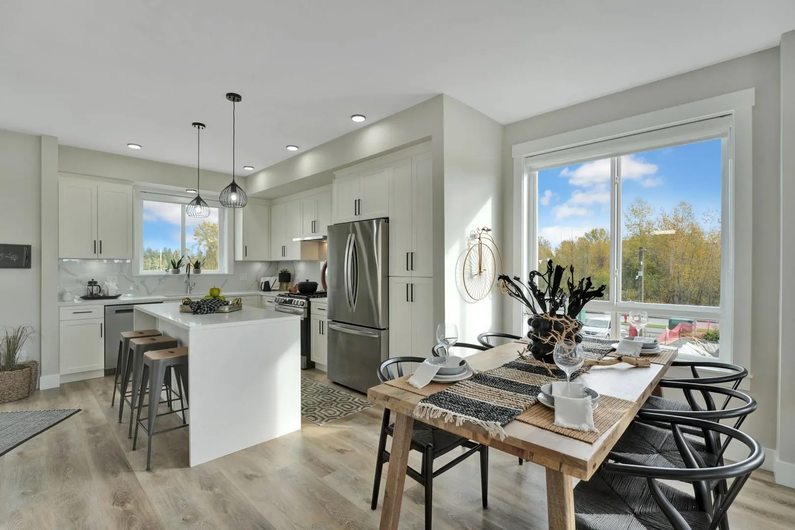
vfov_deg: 72.4
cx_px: 398
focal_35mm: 16
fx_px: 362
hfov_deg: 95.3
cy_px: 265
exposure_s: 1/125
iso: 400
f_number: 8
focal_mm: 16.4
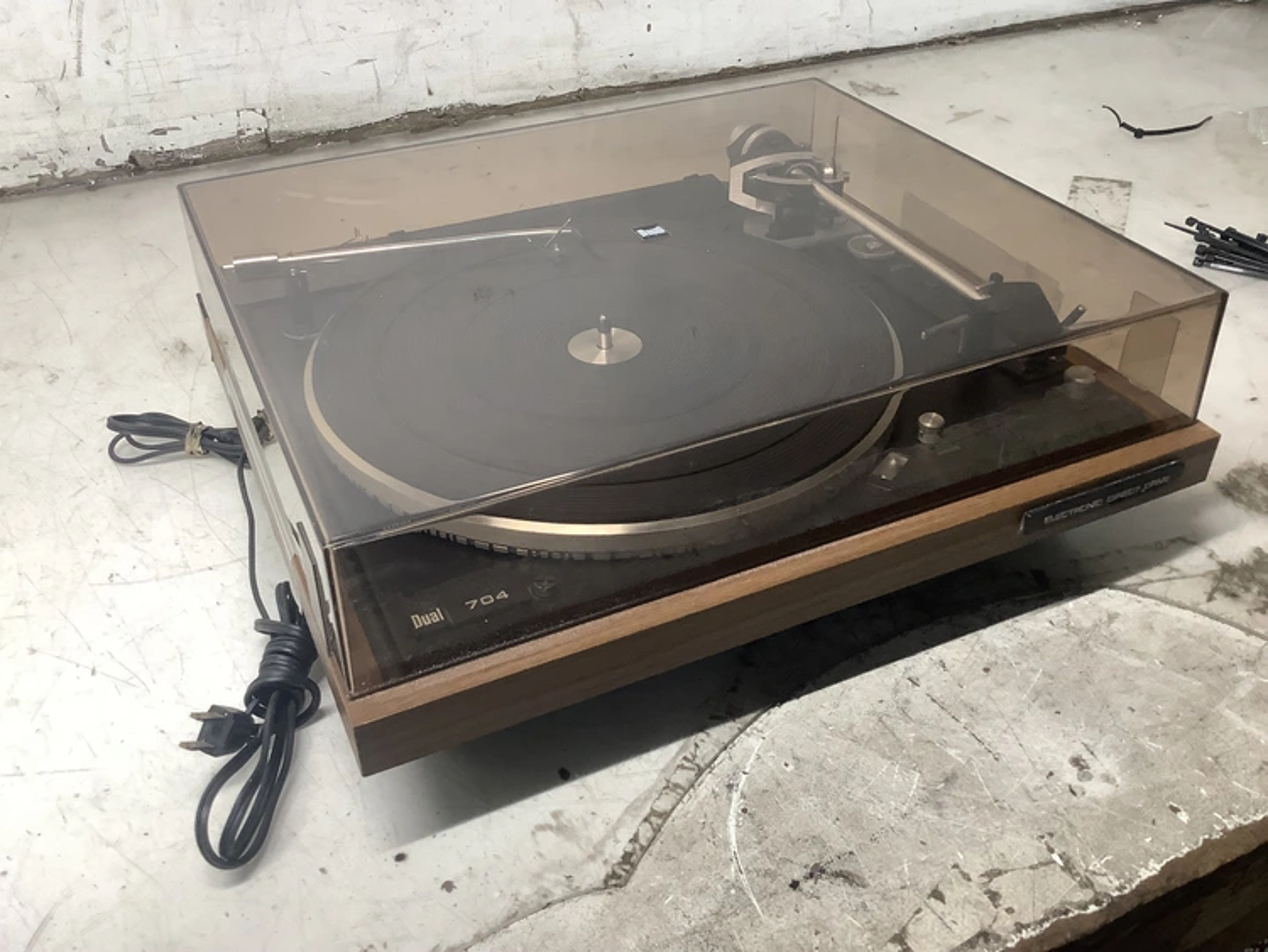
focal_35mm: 31
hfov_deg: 58.3
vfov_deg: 45.5
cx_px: 634
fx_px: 1136
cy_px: 476
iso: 125
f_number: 2.4
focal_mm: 3.3
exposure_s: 1/60
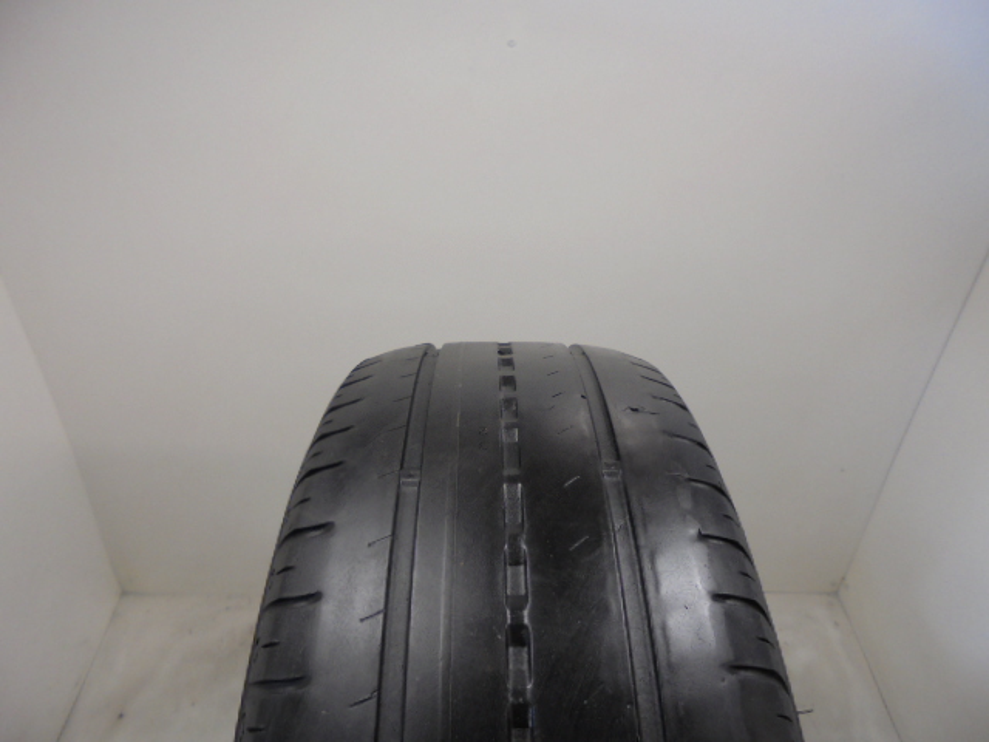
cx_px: 494
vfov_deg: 53.1
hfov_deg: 67.3
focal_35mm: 26
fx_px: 743
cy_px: 371
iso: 100
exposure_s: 1/30
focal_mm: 4.6
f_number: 3.5
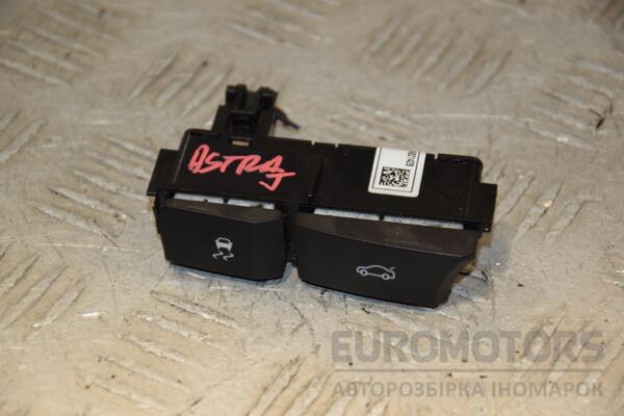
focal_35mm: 158
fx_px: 2730
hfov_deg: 13.0
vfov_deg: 8.7
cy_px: 208
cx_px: 312
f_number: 7.1
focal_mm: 105
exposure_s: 1/200
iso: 800
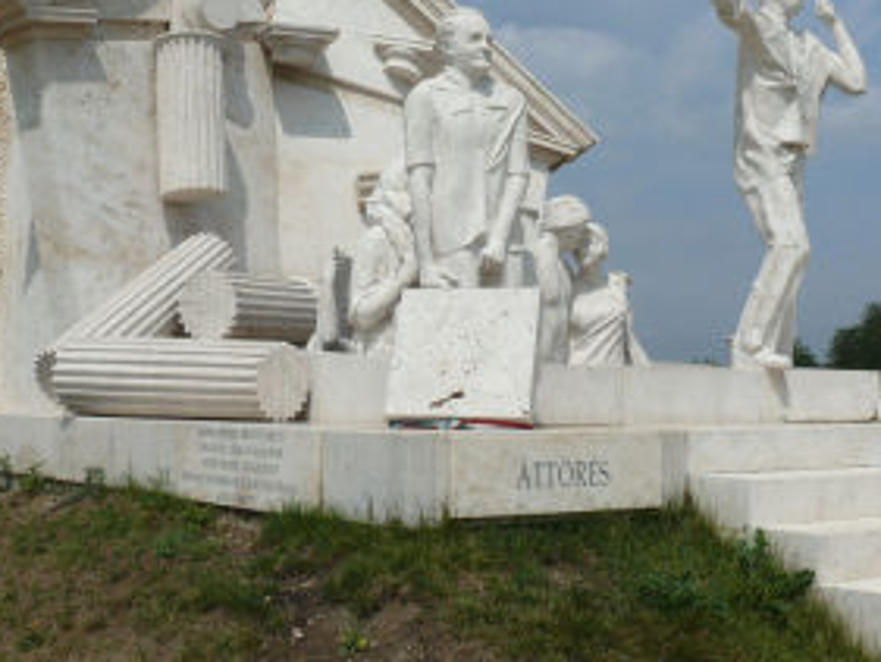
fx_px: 1426
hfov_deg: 34.3
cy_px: 198
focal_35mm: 56
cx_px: 486
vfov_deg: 25.9
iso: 100
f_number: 8
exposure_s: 1/640
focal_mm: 7.4
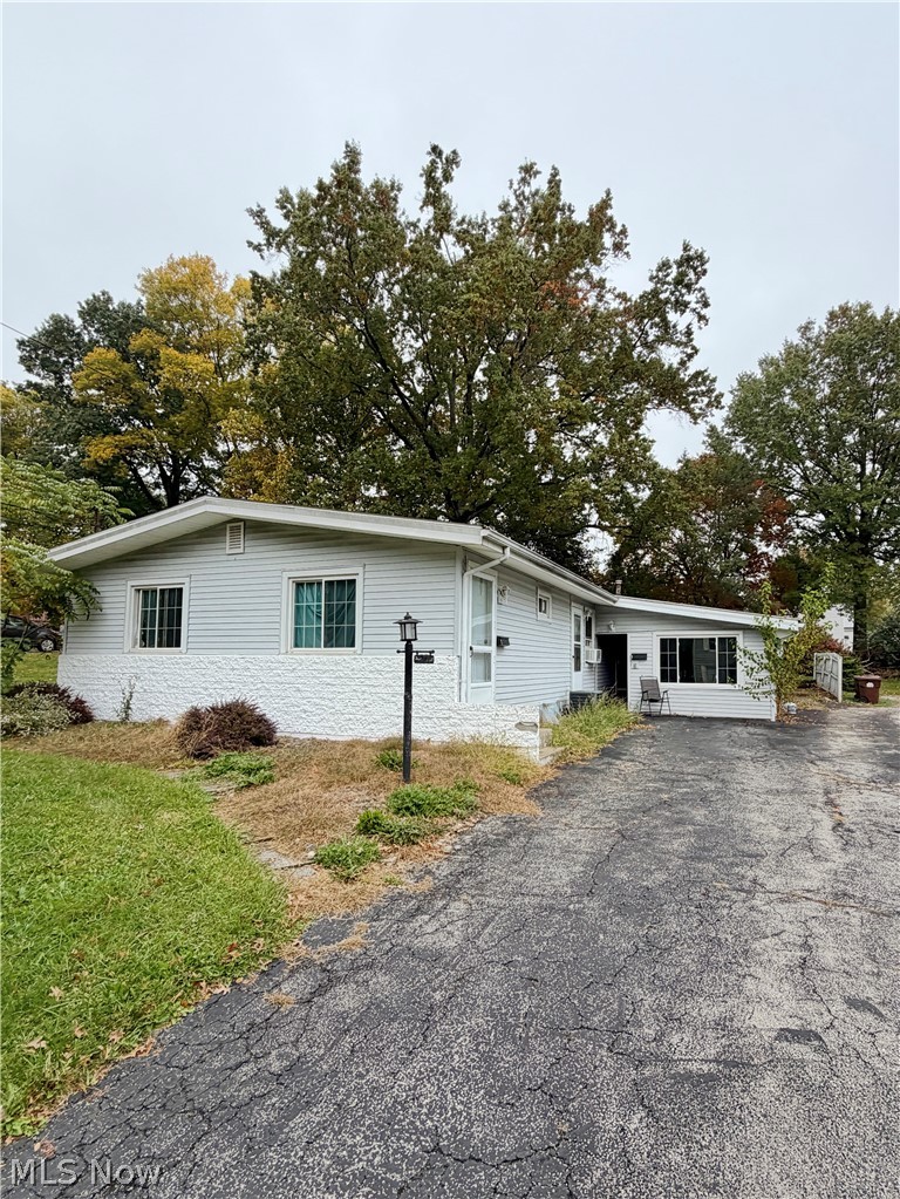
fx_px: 485
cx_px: 450
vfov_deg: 102.0
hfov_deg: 85.7
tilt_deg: +2.0
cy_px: 600
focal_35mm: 14
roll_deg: -0.7
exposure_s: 1/613
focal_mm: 2.22
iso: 40
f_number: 2.2
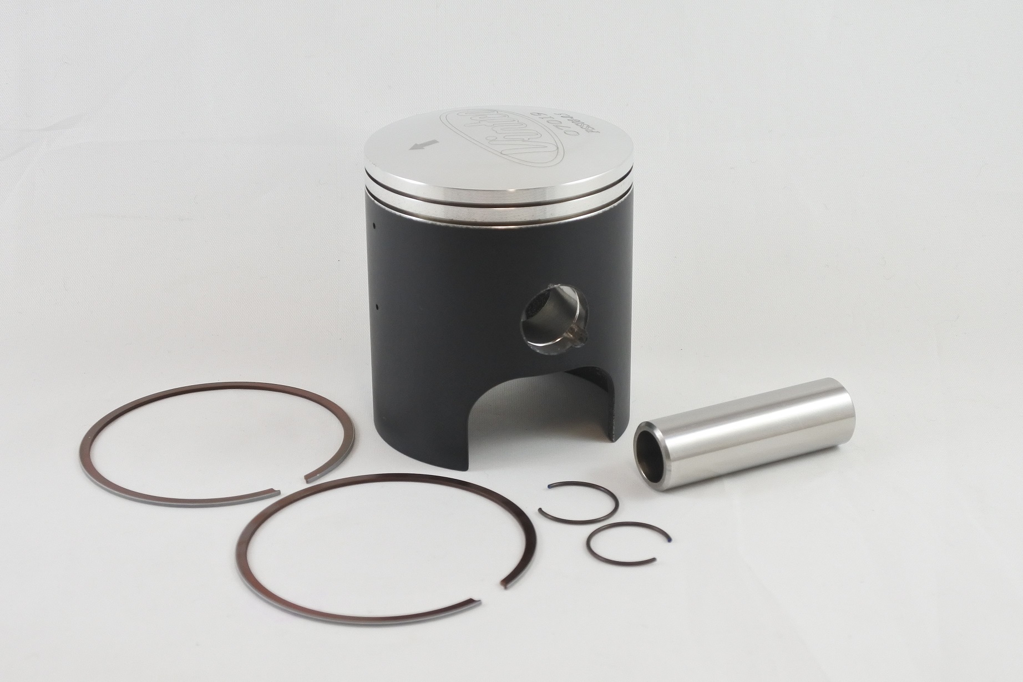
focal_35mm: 44
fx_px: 1250
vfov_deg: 30.5
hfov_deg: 44.5
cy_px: 341
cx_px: 512
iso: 400
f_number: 4.5
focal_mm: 16.5
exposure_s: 1/160
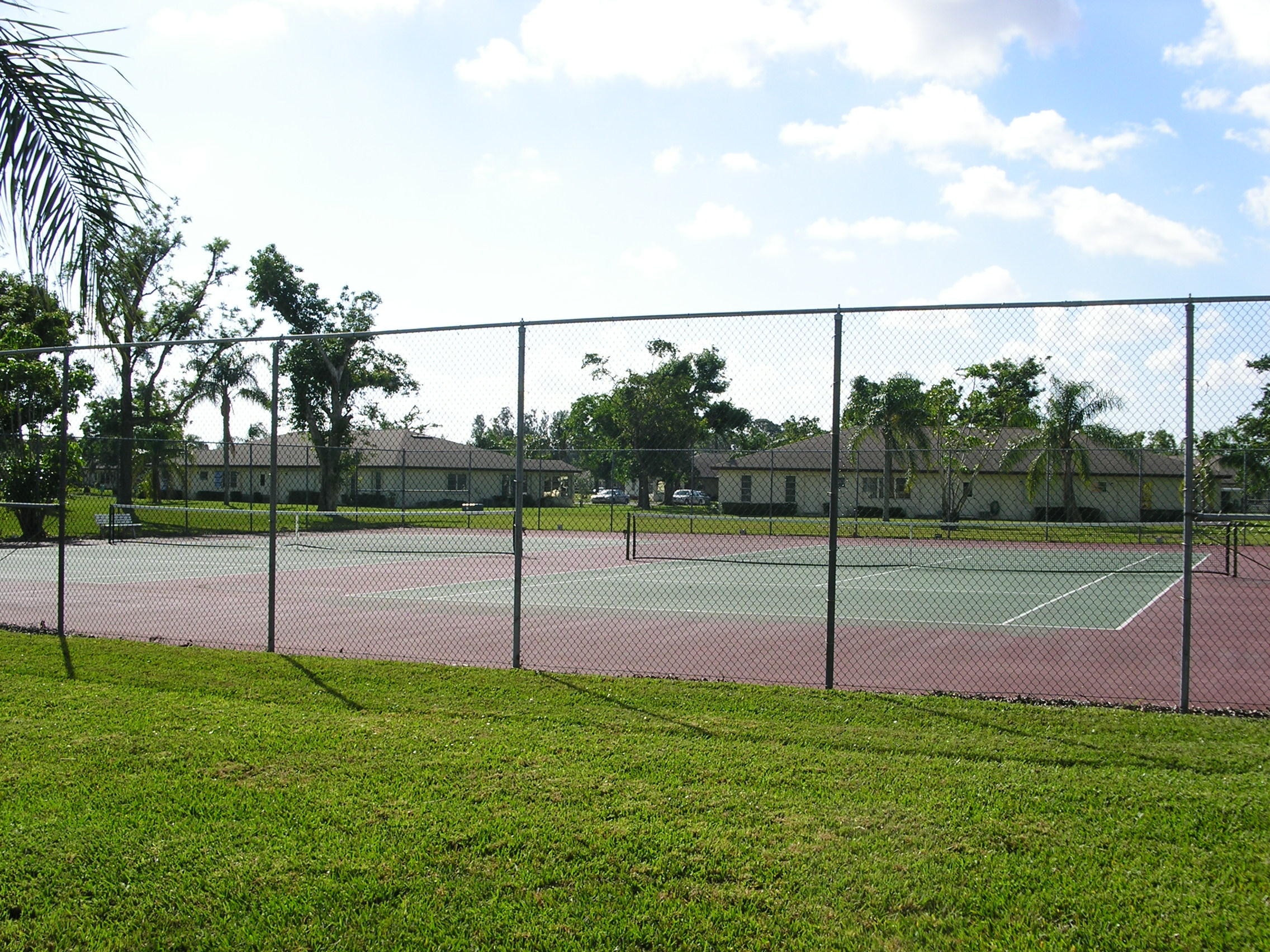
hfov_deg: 49.0
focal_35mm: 38
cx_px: 635
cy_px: 476
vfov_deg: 37.7
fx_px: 1394
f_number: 5.6
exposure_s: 1/500
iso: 100
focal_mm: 7.8
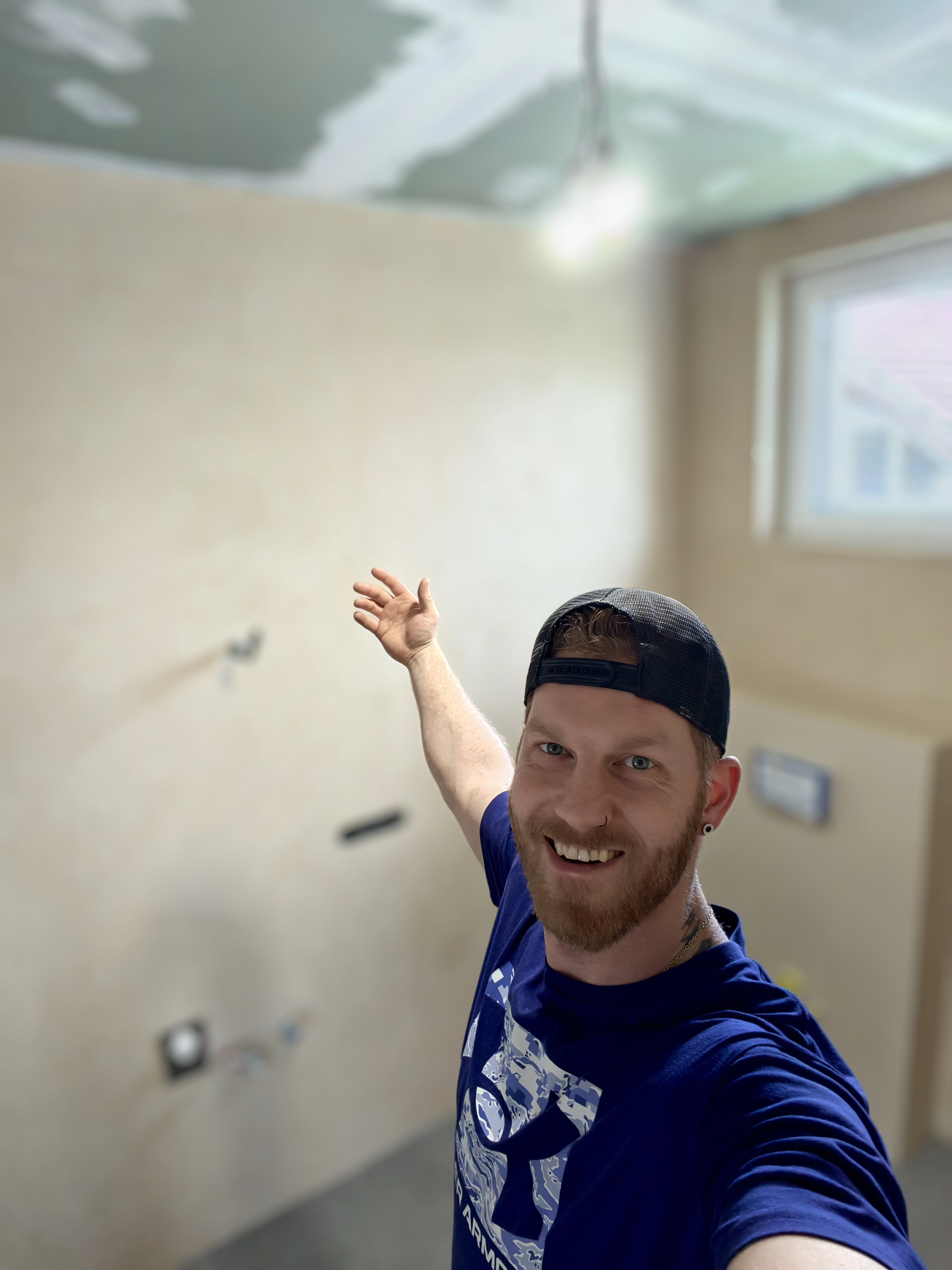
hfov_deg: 66.0
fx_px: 733
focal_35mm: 20
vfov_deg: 81.7
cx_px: 476
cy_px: 635
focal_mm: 3.09
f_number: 2.8
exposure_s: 1/50
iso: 848
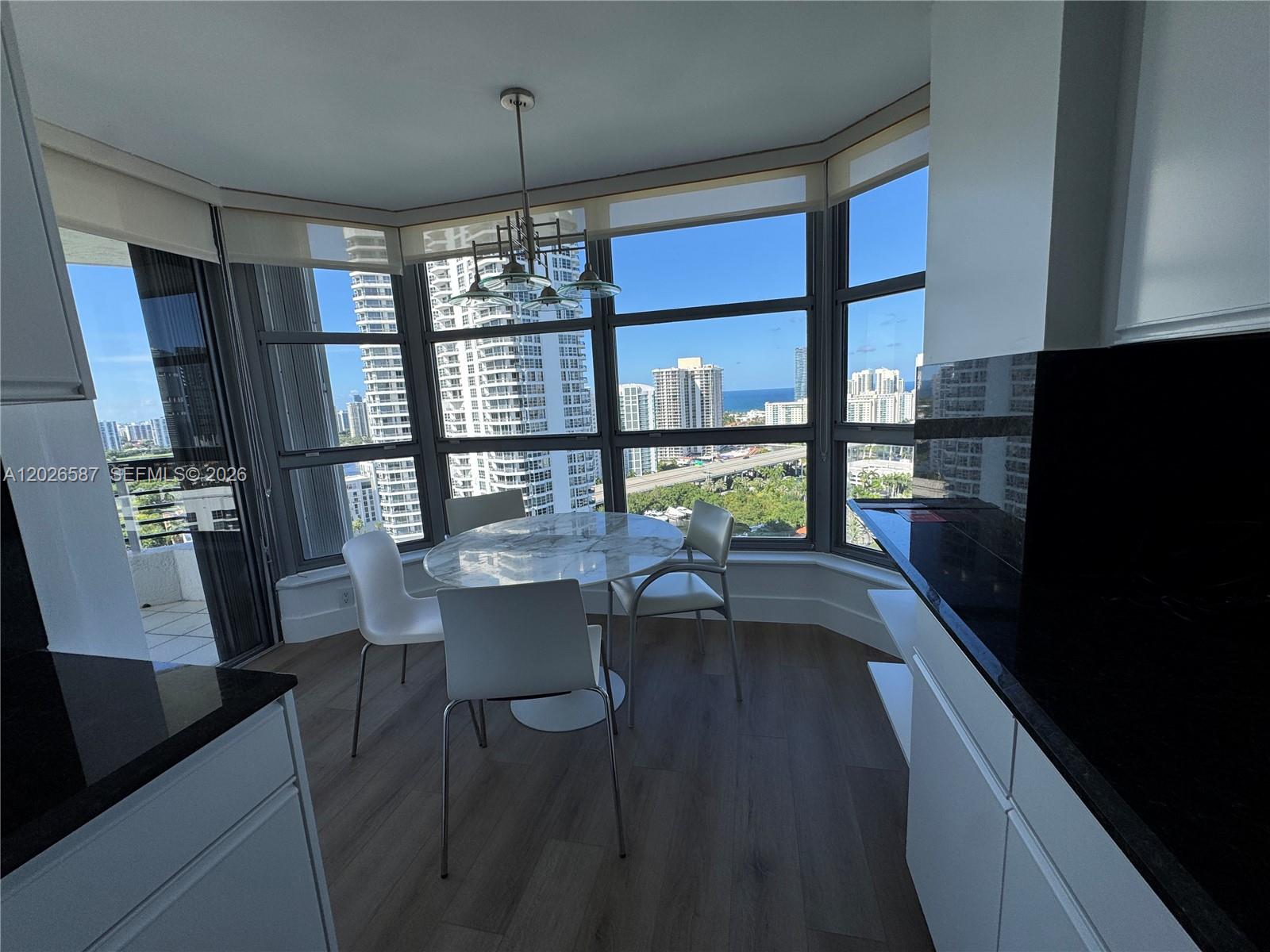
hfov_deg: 102.1
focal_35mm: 14
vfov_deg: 85.7
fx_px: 514
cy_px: 476
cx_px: 635
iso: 40
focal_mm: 2.22
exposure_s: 1/636
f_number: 2.2
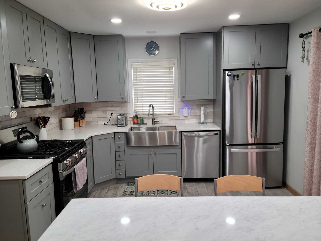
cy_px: 120
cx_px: 160
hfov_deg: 63.4
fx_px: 260
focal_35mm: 28
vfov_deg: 49.7
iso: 125
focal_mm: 5.9
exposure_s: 1/60
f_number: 2
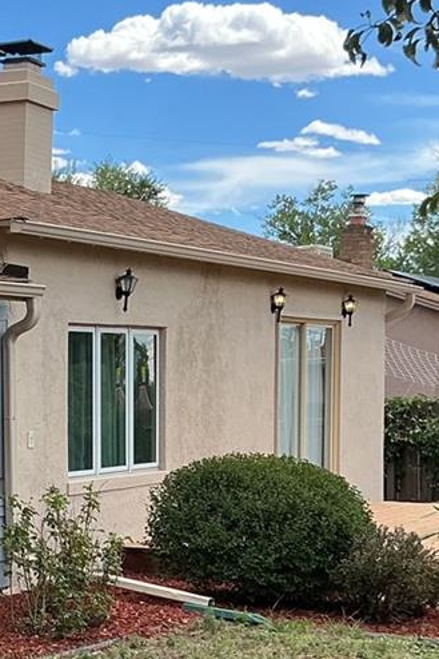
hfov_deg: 15.2
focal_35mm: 88
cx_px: -35
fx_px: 1611
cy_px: 463
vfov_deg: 23.0
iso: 25
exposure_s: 1/709
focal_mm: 3
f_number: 1.8
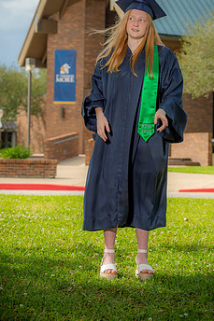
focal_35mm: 98
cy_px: 117
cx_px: 129
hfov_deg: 13.9
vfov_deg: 20.8
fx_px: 875
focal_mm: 75
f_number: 5.6
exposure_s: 1/250
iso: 80
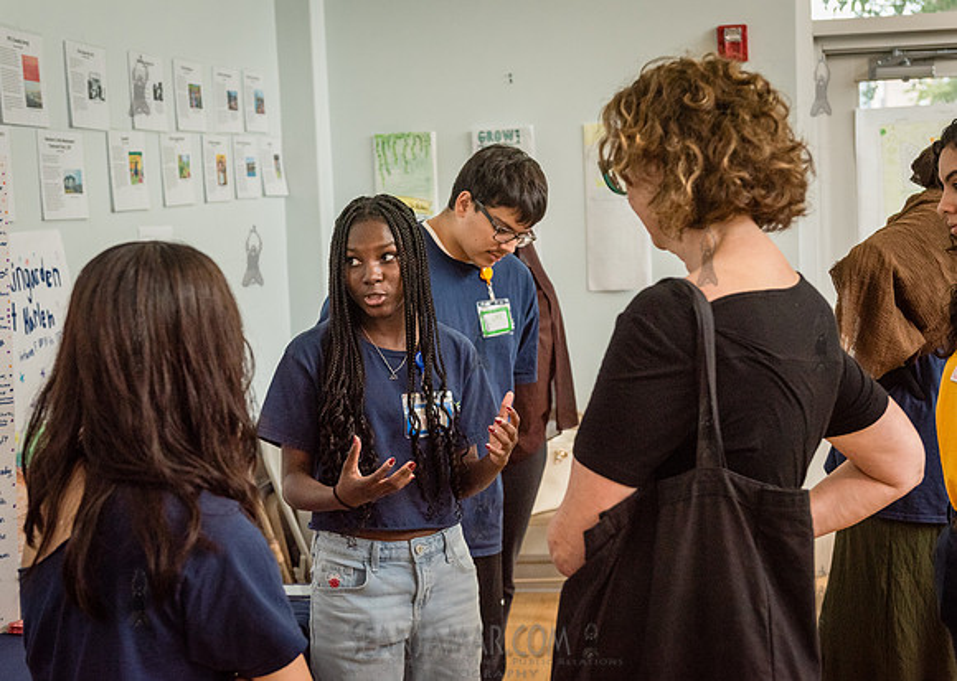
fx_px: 1520
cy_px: 335
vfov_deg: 25.3
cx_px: 480
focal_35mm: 56
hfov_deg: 35.0
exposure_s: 1/800
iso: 2500
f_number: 4
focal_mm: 52
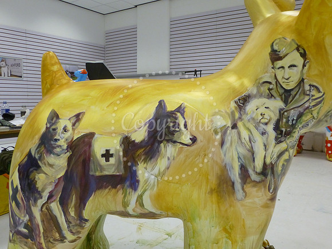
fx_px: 288
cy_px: 124
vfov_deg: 46.8
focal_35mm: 30
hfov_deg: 60.0
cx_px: 166
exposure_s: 1/60
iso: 400
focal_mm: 5.4
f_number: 3.5
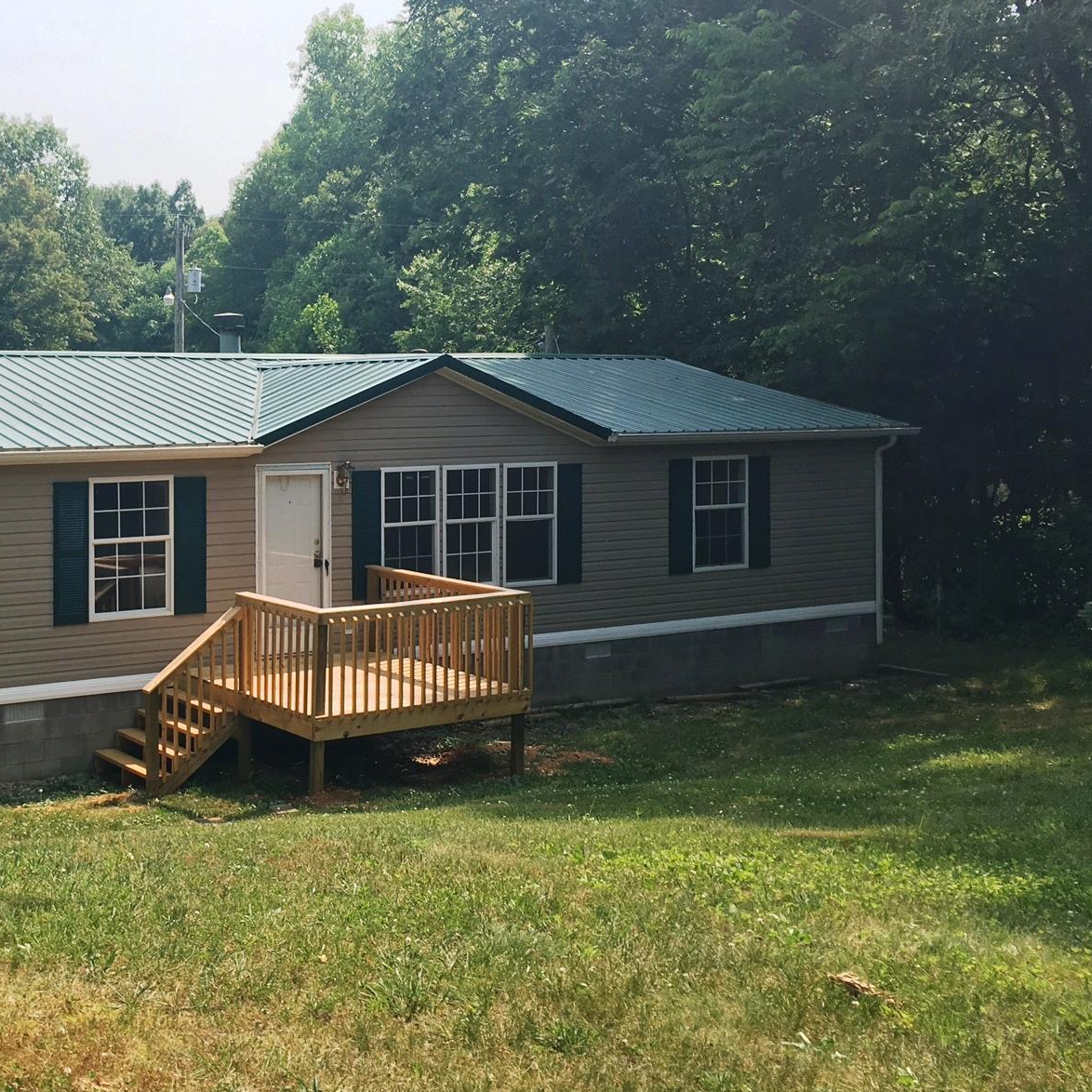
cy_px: 460
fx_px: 1570
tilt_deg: -1.8
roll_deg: -0.2
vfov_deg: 38.2
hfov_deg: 36.5
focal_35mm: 44
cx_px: 160
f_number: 2.2
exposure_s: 1/712
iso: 25
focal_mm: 4.15
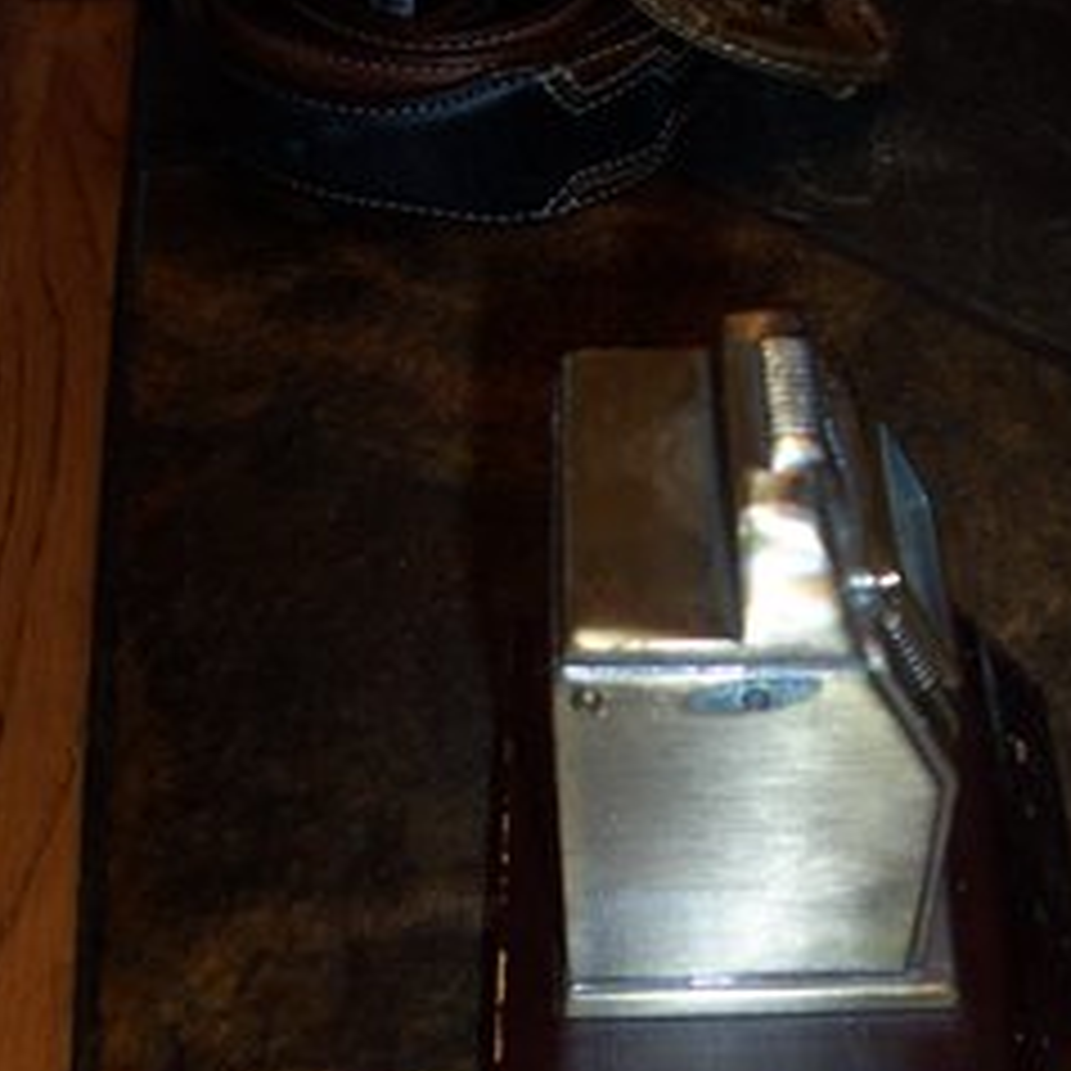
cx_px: 644
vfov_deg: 30.8
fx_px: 1925
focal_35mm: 55
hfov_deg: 31.0
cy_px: 747
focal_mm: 5.6
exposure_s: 1/60
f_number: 2.8
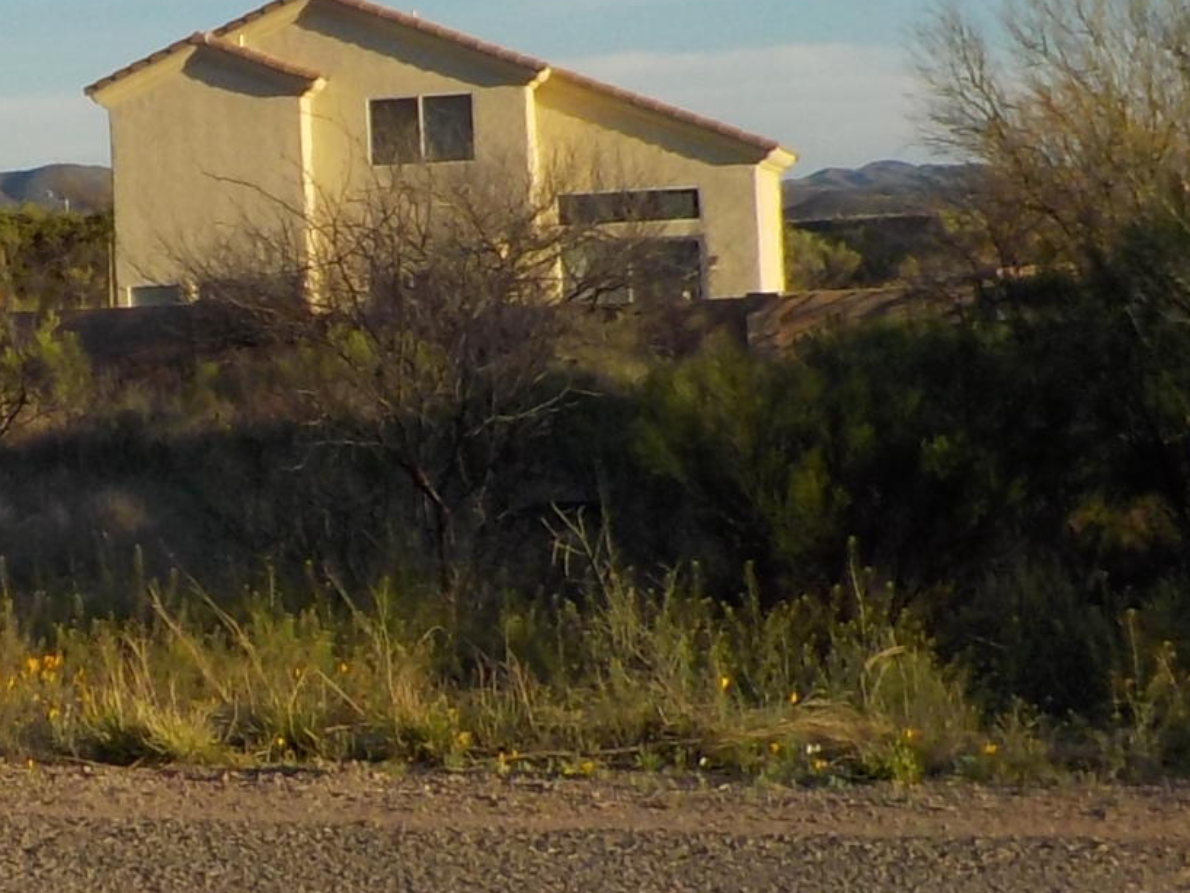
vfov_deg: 13.4
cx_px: -244
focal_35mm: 110
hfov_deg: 17.1
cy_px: 281
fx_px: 3783
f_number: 3.3
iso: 125
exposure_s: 1/800
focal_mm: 4.1
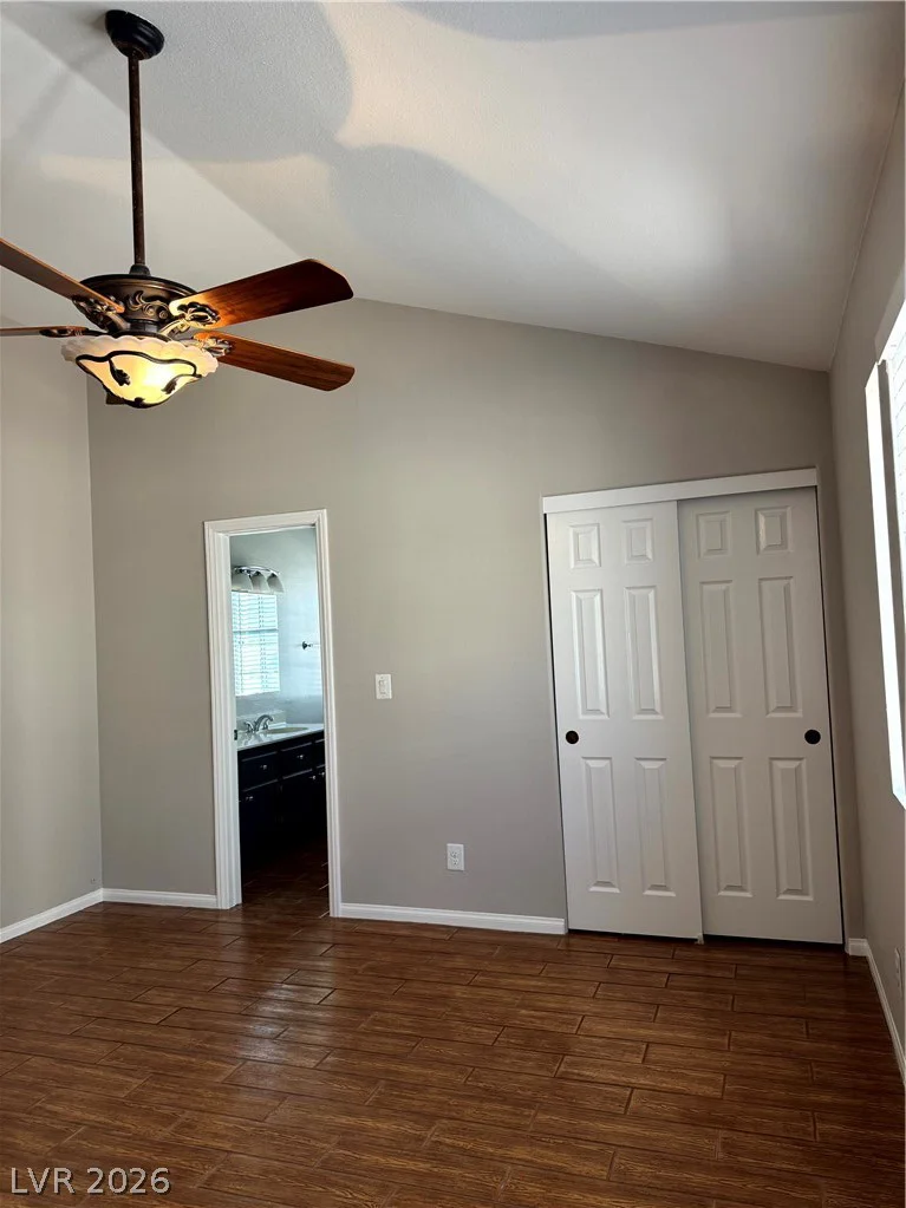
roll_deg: +0.8
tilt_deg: +3.6
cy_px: 604
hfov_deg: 56.8
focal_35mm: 24
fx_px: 838
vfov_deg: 71.6
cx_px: 453
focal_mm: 6.76
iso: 160
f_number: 1.78
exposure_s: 1/60
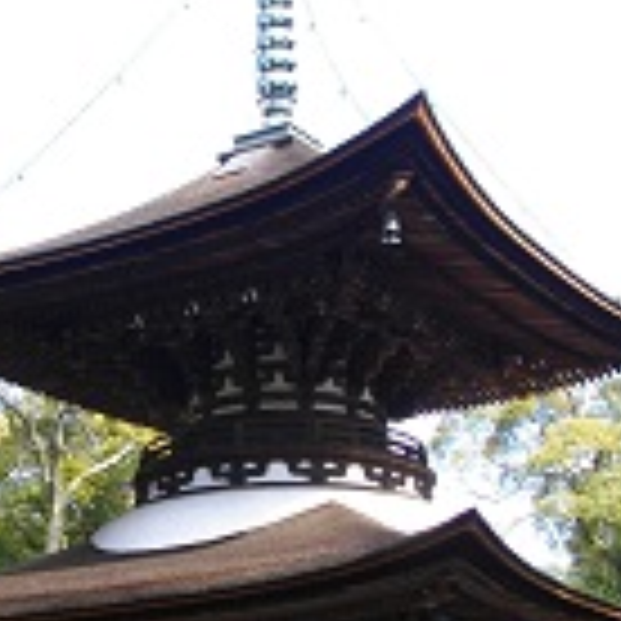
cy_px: 428
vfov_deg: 21.5
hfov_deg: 21.6
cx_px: 232
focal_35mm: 80
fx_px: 1624
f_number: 2.9
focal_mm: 5.7
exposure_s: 1/250
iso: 100
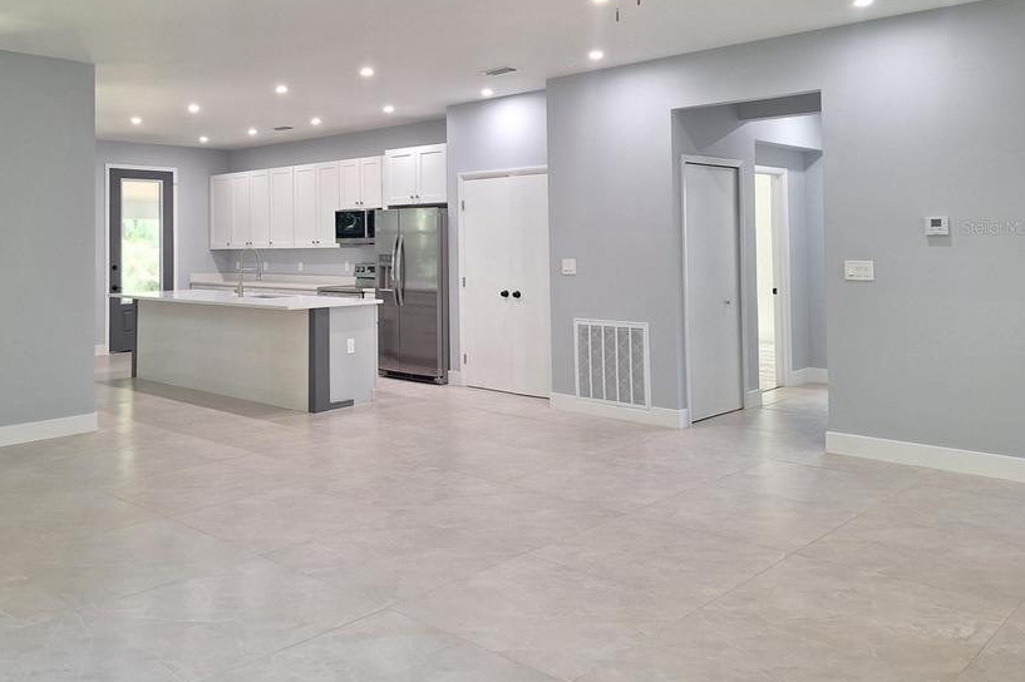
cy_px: 227
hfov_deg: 61.3
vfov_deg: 43.0
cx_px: 395
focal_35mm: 30
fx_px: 854
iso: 125
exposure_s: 1/40
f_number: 1.8
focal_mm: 5.54
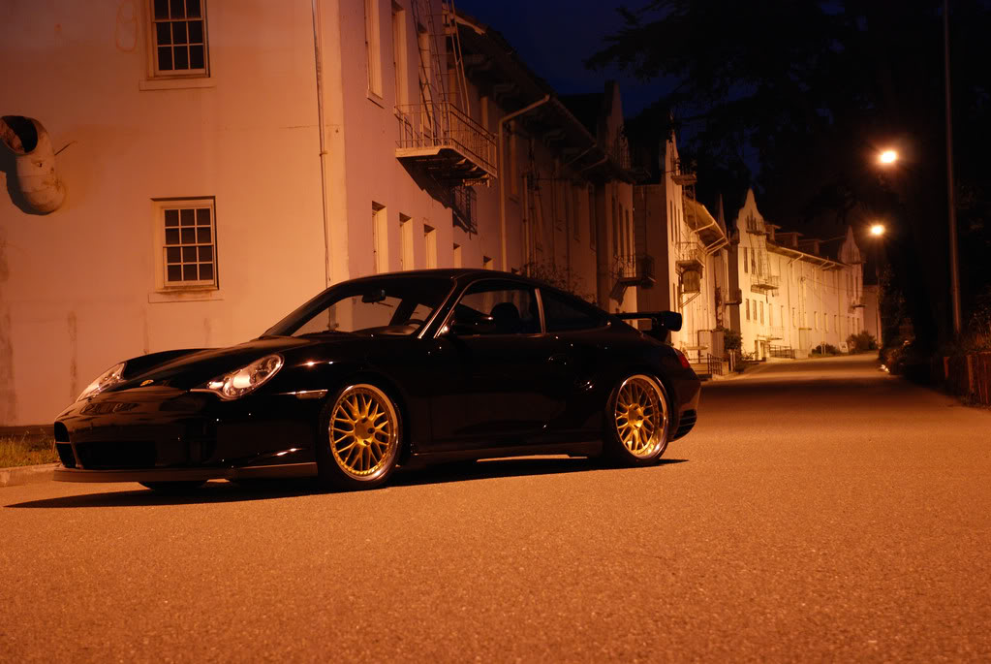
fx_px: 2067
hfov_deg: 27.0
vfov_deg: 18.2
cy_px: 332
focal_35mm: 75
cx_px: 496
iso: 400
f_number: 5
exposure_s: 1
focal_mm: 50
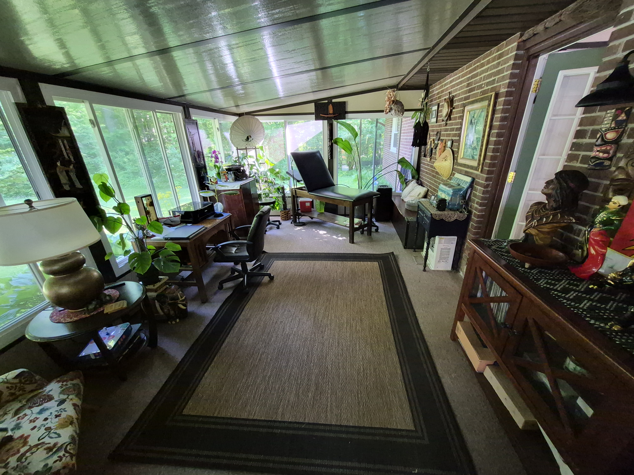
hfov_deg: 106.2
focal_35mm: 13
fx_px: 238
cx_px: 317
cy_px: 238
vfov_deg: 89.9
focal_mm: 1.74
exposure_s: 1/60
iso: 1000
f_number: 2.2
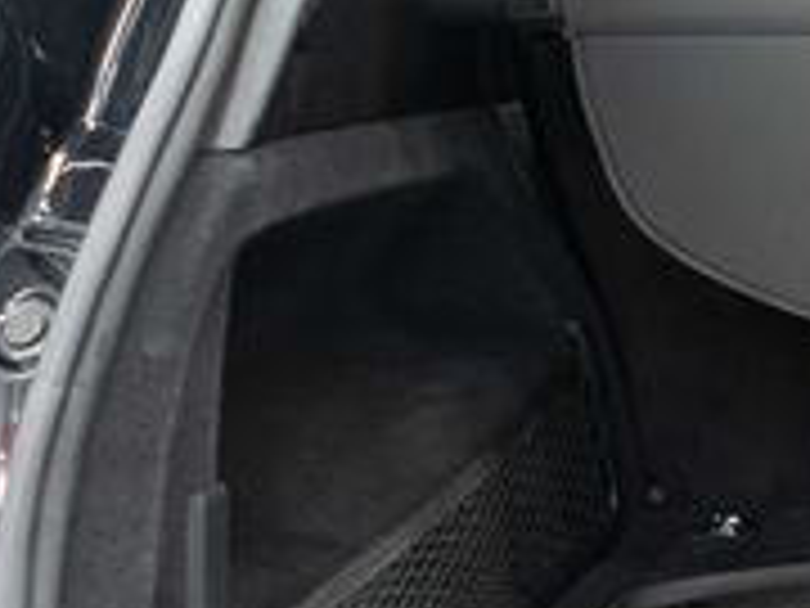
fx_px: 2246
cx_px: 1305
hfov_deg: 17.7
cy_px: 376
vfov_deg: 15.4
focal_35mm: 96
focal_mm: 28
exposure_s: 1/50
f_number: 3.2
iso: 1250
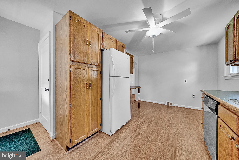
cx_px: 120
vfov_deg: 90.0
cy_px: 80
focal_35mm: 12
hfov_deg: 112.6
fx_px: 80
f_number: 8
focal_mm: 12
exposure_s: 1/5
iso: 200
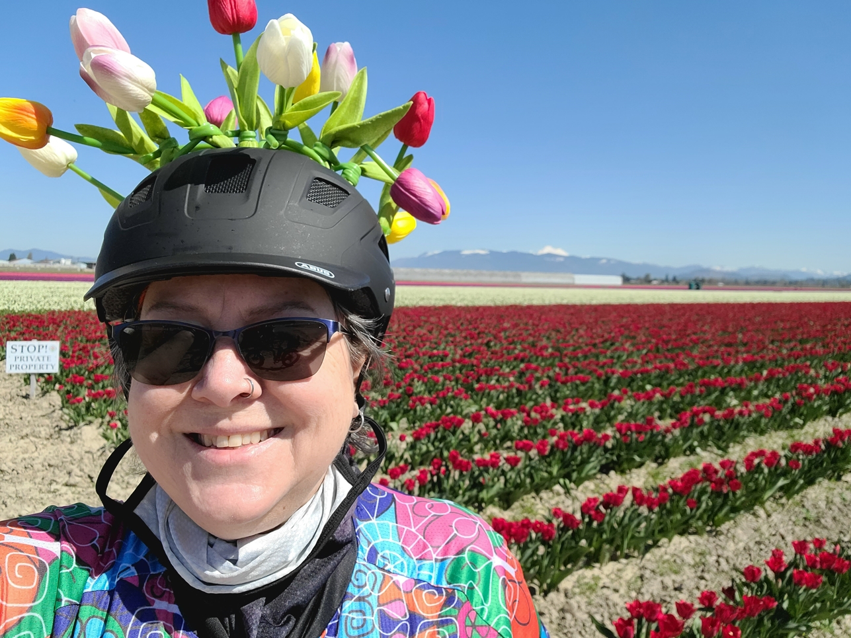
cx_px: 426
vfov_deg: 54.9
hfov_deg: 69.4
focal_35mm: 25
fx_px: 615
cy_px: 319
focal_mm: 3.8
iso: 50
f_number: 2.2
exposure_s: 1/1614
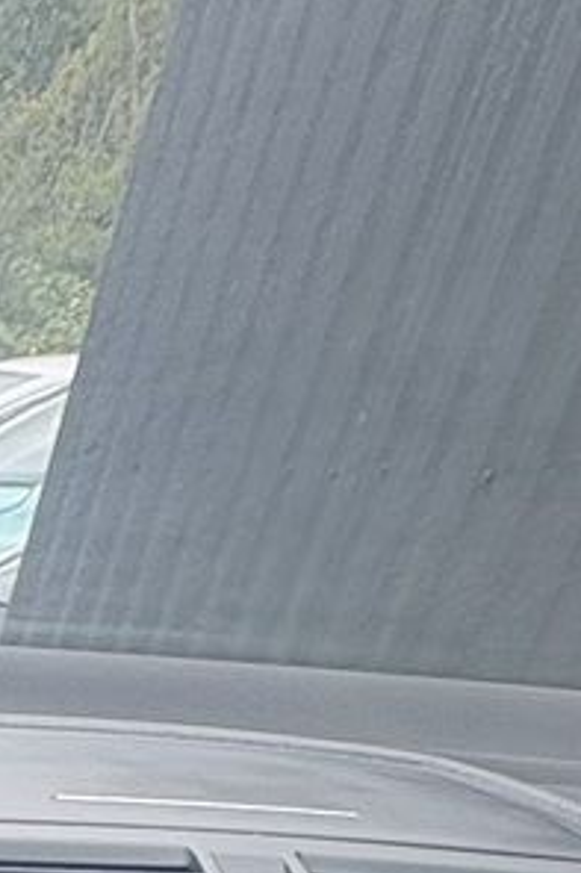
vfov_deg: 17.0
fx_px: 2036
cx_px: -950
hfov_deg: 11.9
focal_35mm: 84
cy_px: 1806
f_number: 2.2
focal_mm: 2.22
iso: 100
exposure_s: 1/129
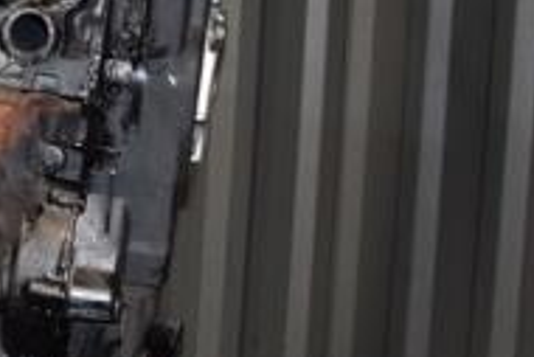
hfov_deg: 18.4
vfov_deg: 13.8
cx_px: -239
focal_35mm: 100
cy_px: 197
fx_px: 1478
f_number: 5
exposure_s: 1/60
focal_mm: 21
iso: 800
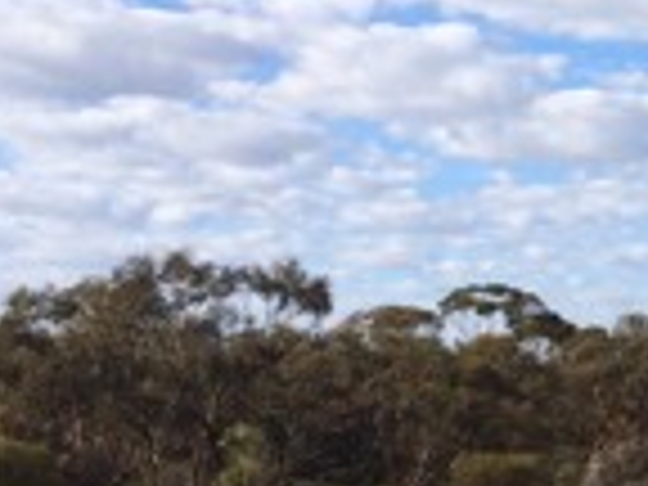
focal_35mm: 105
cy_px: 58
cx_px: 1071
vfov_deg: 14.0
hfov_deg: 16.4
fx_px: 1966
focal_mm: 4.15
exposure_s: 1/1709
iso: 32
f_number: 2.2
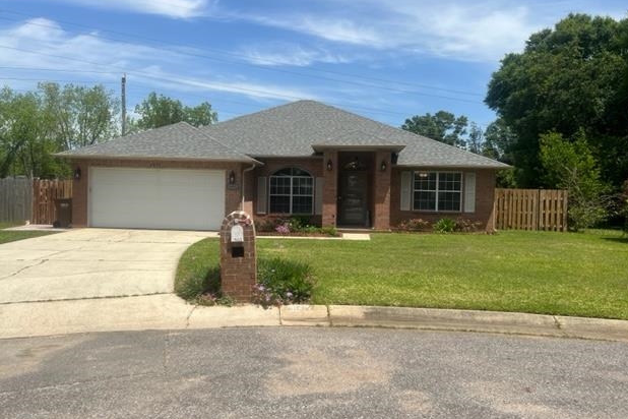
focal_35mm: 28
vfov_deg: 46.4
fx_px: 488
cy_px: 202
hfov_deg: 65.5
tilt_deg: -0.7
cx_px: 309
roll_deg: -0.3
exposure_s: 1/5319
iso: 50
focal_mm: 5.7
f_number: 1.5
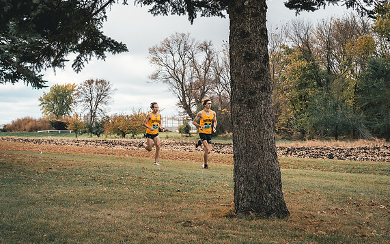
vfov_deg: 21.0
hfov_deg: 32.9
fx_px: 659
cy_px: 119
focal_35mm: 62
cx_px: 231
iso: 400
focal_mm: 50
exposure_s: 1/1000
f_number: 6.3
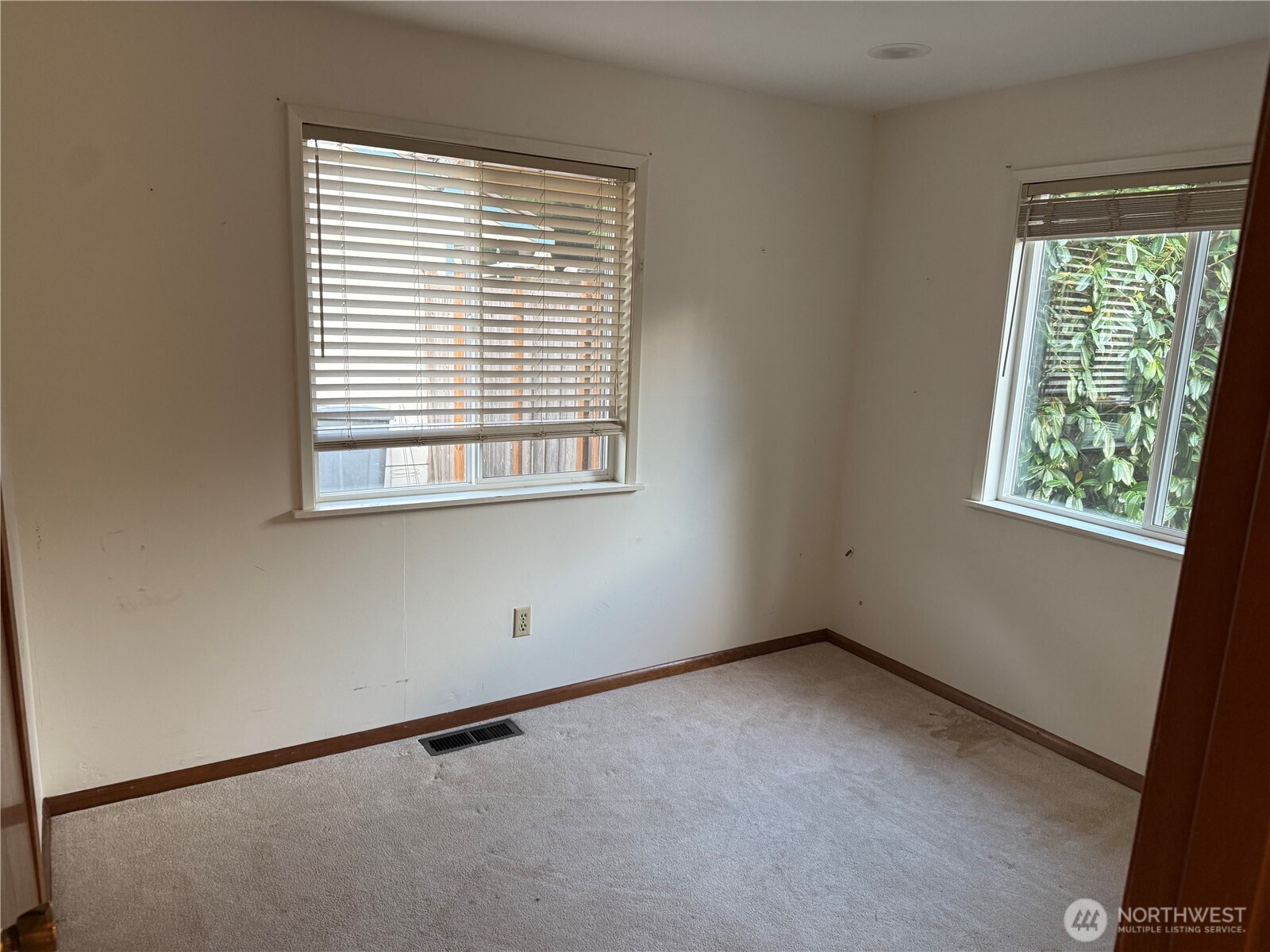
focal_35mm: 24
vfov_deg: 56.8
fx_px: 881
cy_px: 476
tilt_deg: -12.9
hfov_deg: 71.6
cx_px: 635
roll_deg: -2.6
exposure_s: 1/120
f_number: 1.78
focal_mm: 6.76
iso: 250
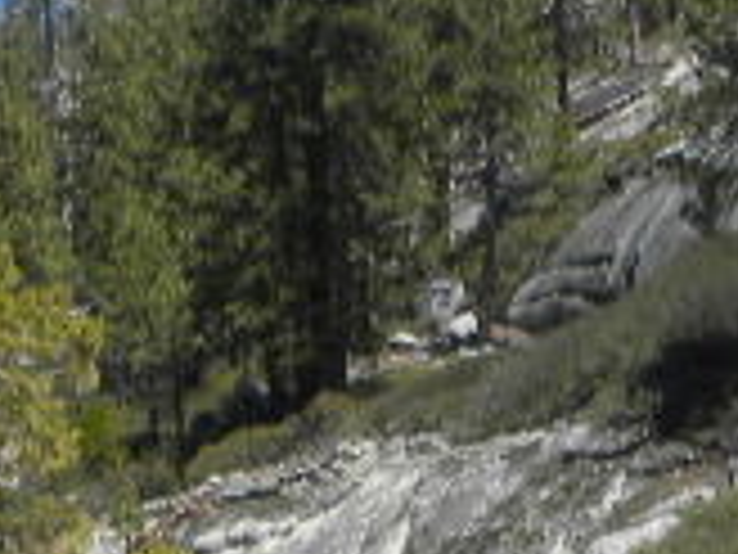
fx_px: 3838
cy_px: 788
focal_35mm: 180
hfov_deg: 11.0
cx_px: 558
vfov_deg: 8.1
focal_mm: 6.6
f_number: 10
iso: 90
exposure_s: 1/107
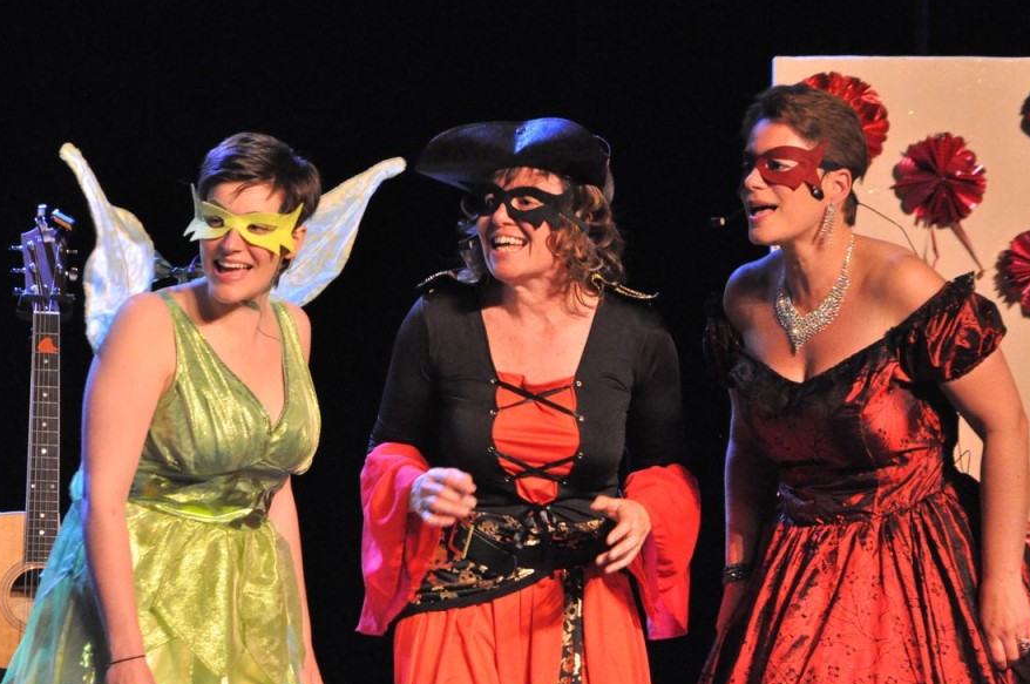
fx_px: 10001
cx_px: 533
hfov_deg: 5.9
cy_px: 348
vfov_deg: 3.9
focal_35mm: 350
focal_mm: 200
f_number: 6.3
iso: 3200
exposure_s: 1/50
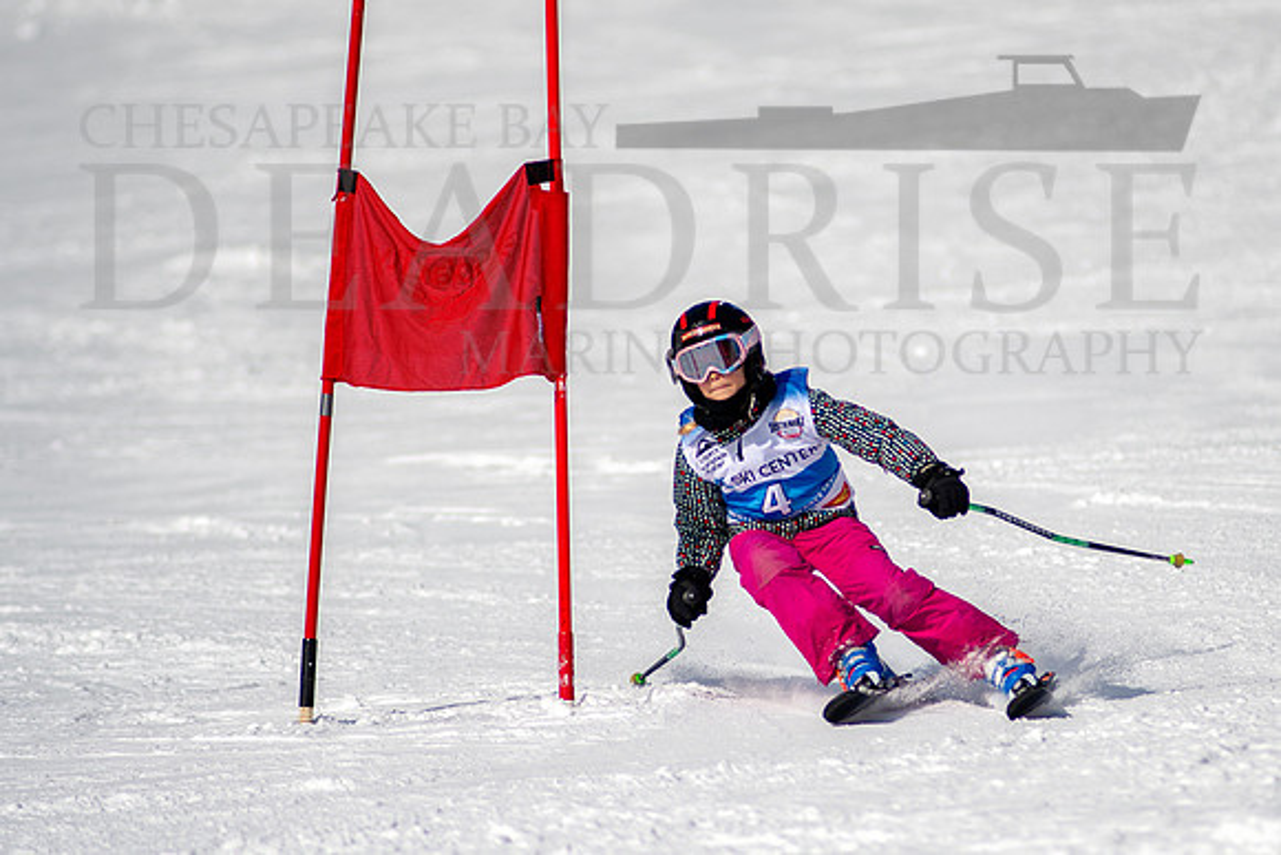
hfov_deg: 3.6
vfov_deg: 2.4
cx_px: 816
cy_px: 497
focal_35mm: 573
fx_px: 20397
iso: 100
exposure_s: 1/6400
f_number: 2.8
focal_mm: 300
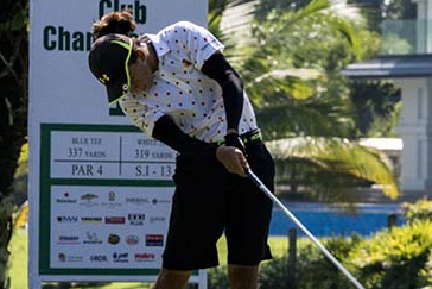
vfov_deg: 6.4
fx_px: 2593
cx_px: 536
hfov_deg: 9.4
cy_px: 126
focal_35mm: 216
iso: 400
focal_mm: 82
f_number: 6.3
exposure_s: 1/2000
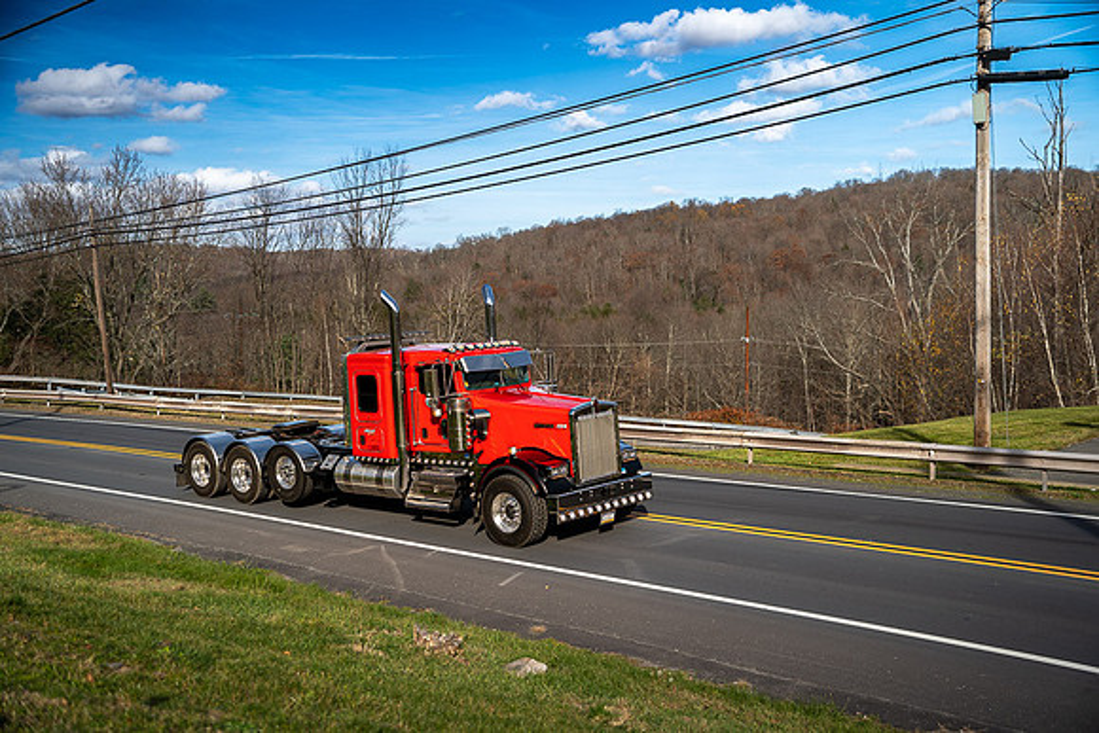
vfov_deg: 35.1
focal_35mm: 38
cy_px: 366
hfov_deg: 50.7
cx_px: 550
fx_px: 1160
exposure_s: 1/160
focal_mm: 38
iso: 125
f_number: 2.2
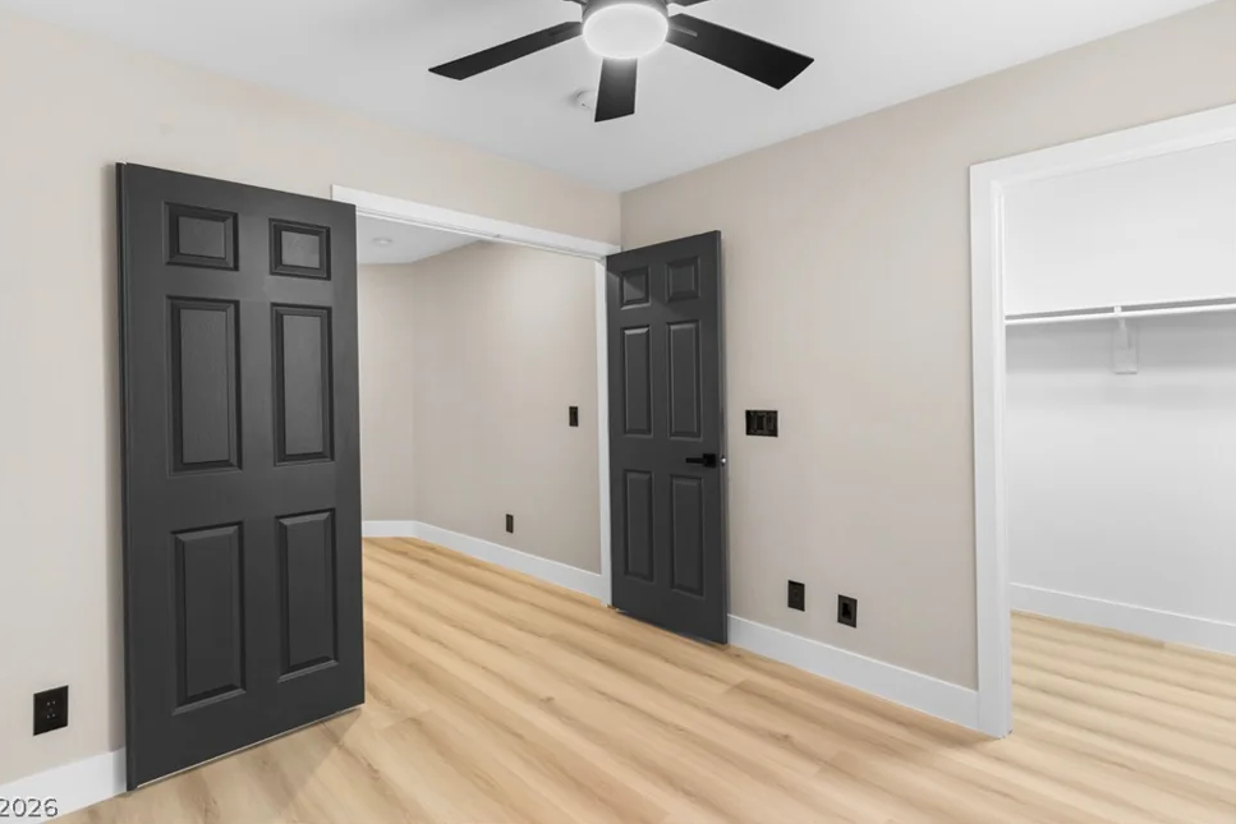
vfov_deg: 67.4
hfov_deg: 89.9
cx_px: 584
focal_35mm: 18
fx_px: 618
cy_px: 389
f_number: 8
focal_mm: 17
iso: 400
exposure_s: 1.6
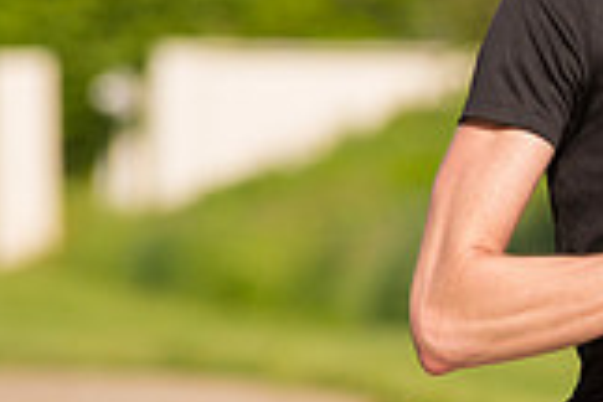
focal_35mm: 715
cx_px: 919
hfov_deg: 2.9
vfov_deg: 1.9
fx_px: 11975
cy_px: 140
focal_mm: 200
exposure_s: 1/2000
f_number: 5.6
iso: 400
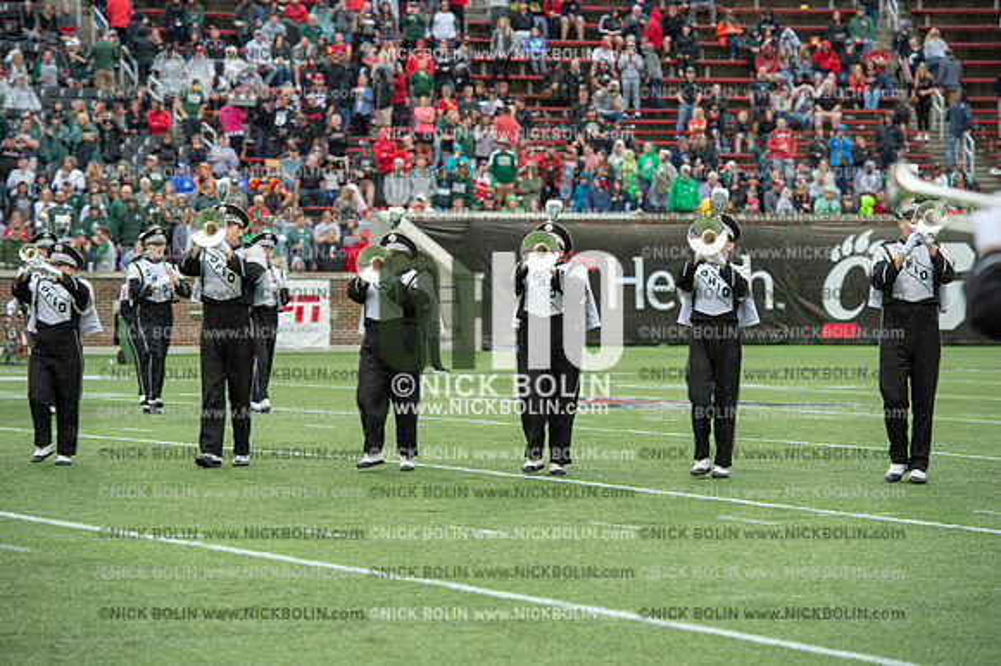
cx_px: 500
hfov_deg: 15.2
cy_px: 333
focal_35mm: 135
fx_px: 3751
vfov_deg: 10.1
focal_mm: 135
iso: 400
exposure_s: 1/500
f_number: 4
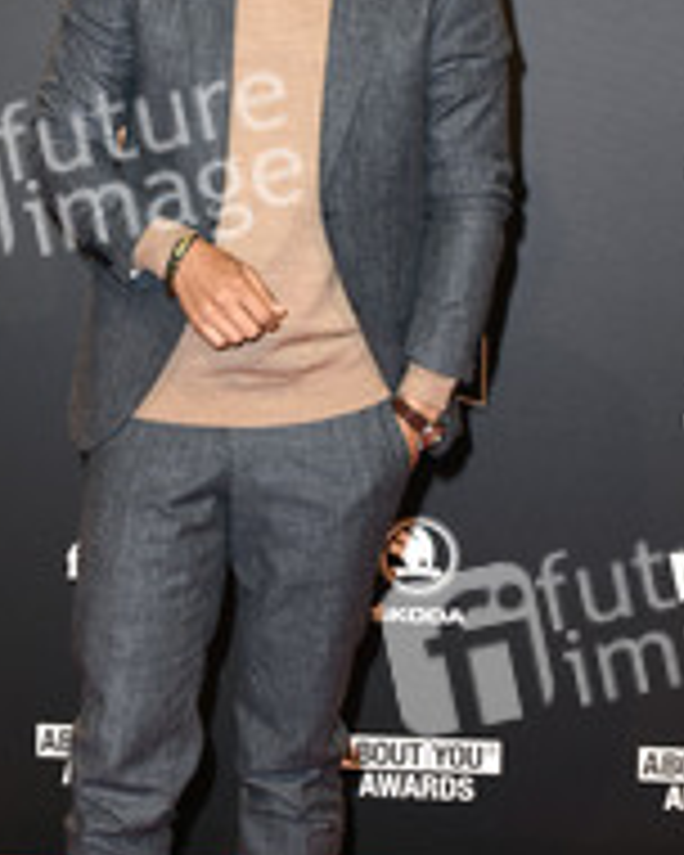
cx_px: 202
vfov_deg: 20.2
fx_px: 2404
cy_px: 405
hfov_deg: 16.1
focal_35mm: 95
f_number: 6.3
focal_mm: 32
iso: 1000
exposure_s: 1/125
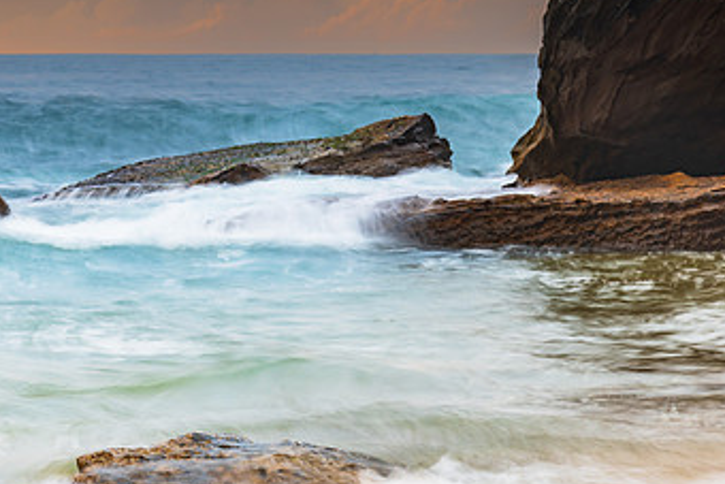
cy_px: 176
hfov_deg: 14.0
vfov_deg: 9.4
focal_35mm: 146
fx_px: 2941
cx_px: 275
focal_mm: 85
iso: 80
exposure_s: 1/1.67
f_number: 9
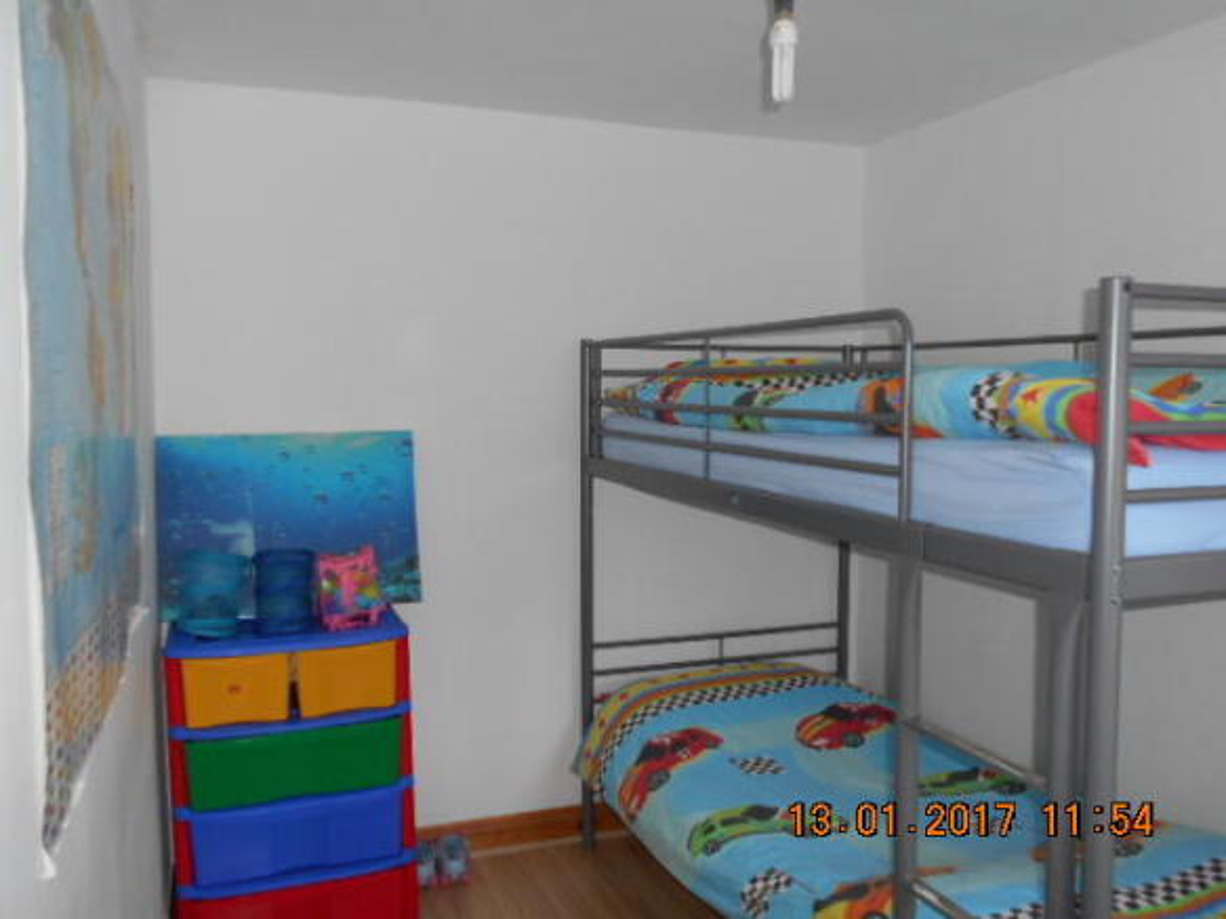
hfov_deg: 60.0
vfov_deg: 46.8
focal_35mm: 30
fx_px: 1062
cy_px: 460
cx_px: 613
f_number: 3.4
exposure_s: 1/25
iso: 200
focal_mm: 5.1
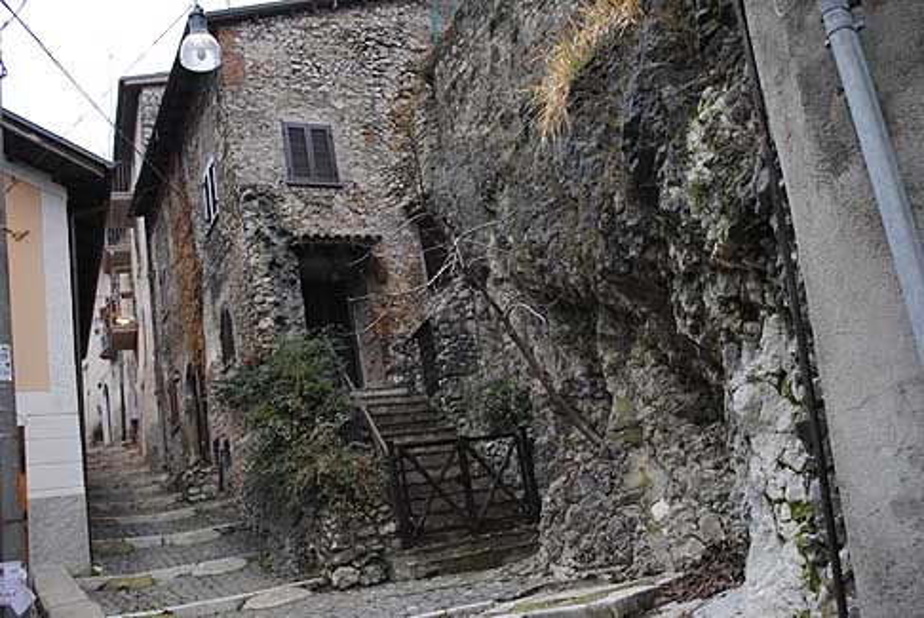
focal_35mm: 33
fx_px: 848
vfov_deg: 40.0
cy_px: 309
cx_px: 462
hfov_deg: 57.2
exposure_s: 1/20
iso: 400
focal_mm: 22
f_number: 4
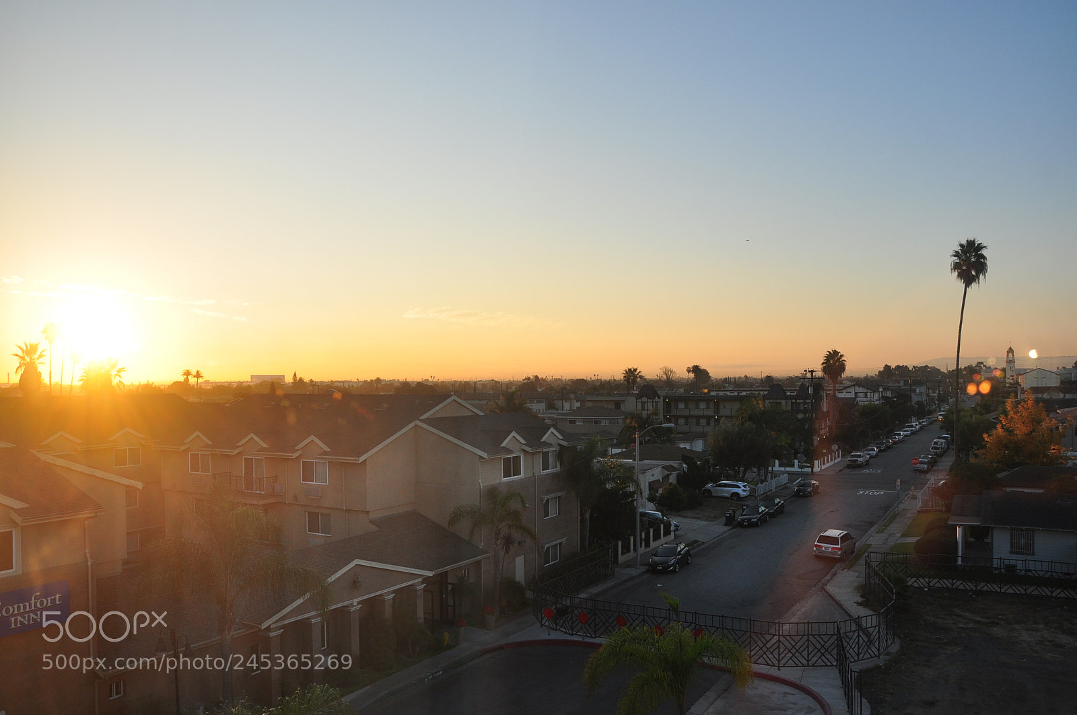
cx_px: 538
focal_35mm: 27
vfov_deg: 47.8
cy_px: 358
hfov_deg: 67.4
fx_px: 807
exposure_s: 1/160
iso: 200
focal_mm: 18
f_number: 6.3
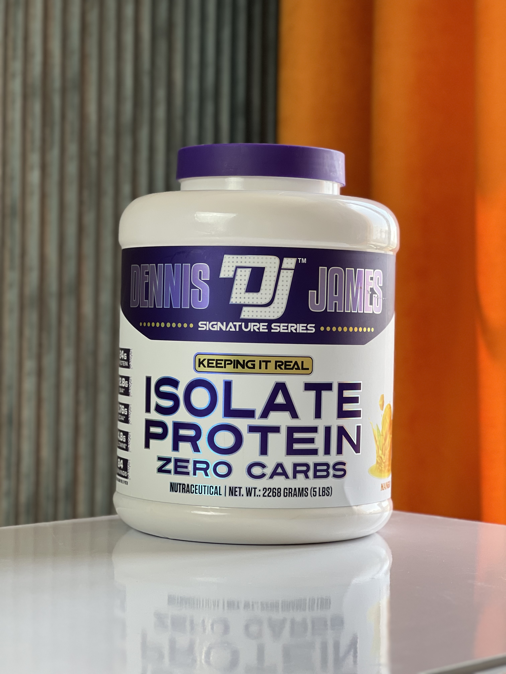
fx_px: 1501
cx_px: 253
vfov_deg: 25.3
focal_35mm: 77
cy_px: 337
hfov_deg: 19.1
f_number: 2.8
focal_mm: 9
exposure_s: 1/100
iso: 100
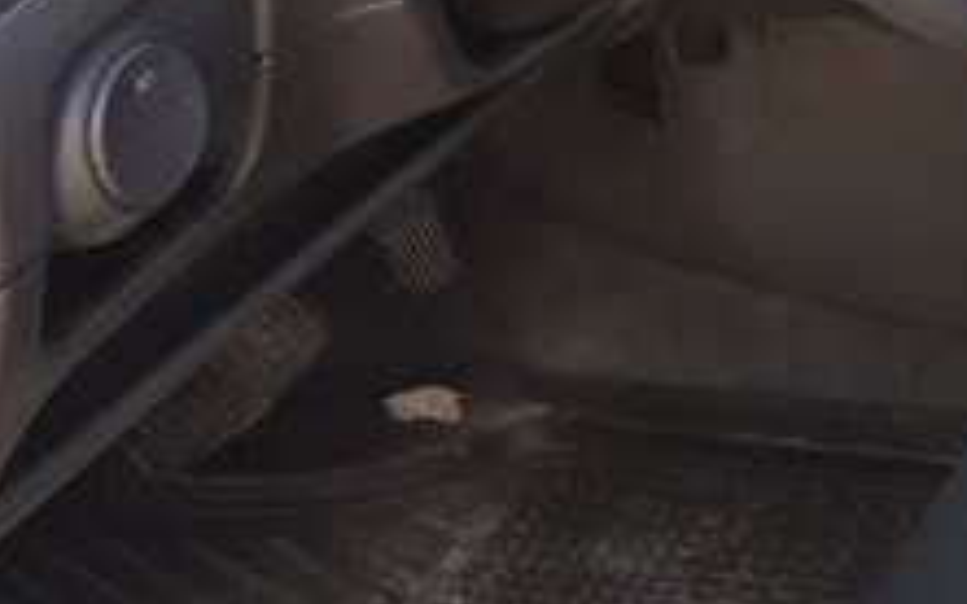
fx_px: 2424
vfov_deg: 13.6
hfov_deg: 20.1
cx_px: 1356
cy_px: -234
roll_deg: +0.7
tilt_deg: -24.4
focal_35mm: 92
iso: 32
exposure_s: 1/100
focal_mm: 4.15
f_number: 2.2
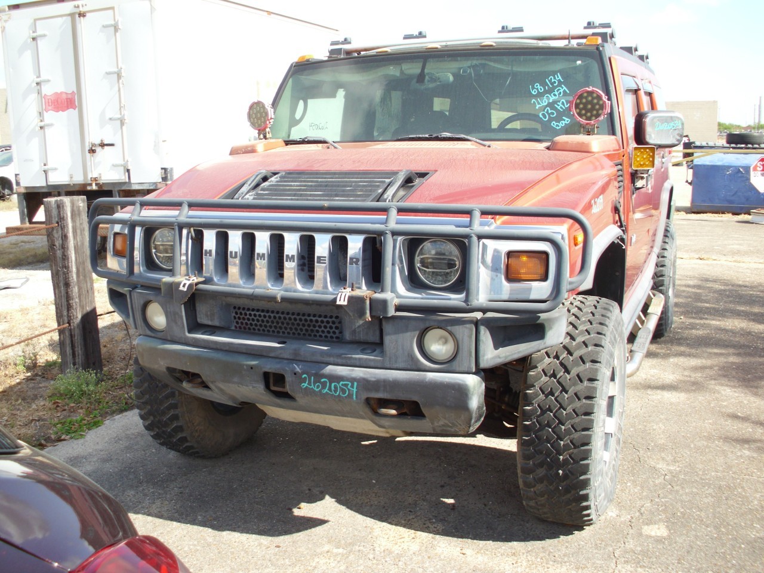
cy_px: 286
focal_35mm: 38
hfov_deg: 49.0
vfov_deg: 37.7
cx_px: 382
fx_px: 839
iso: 50
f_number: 2.9
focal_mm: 6.3
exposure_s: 1/317
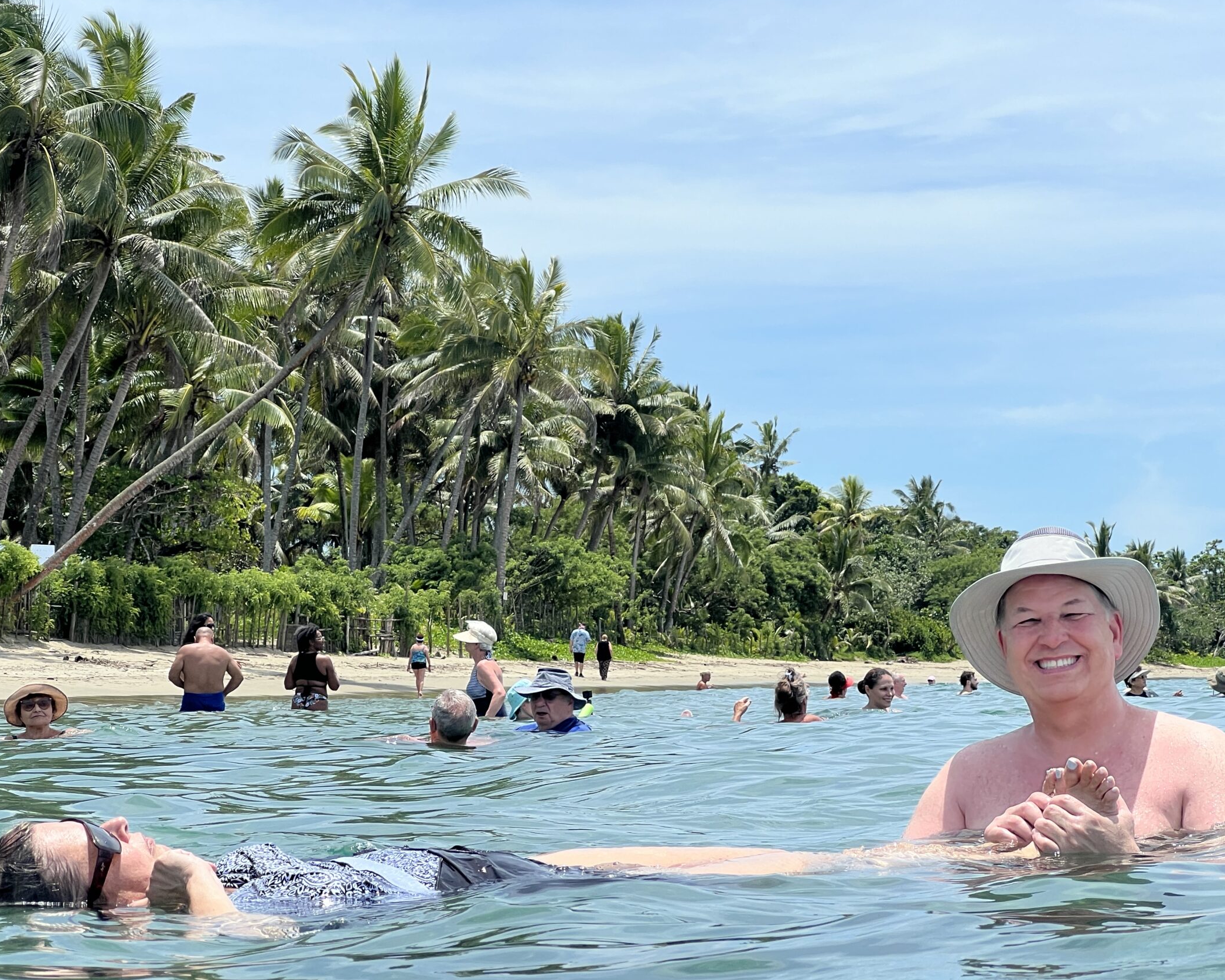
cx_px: 569
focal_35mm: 92
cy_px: 539
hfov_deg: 20.8
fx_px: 3336
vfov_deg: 16.7
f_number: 2.8
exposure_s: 1/919
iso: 32
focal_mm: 9
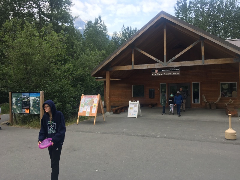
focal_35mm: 29
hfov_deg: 61.7
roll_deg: +1.2
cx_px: 120
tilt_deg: -0.5
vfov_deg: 48.2
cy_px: 90
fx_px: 201
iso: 25
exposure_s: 1/257
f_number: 2.2
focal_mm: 4.15
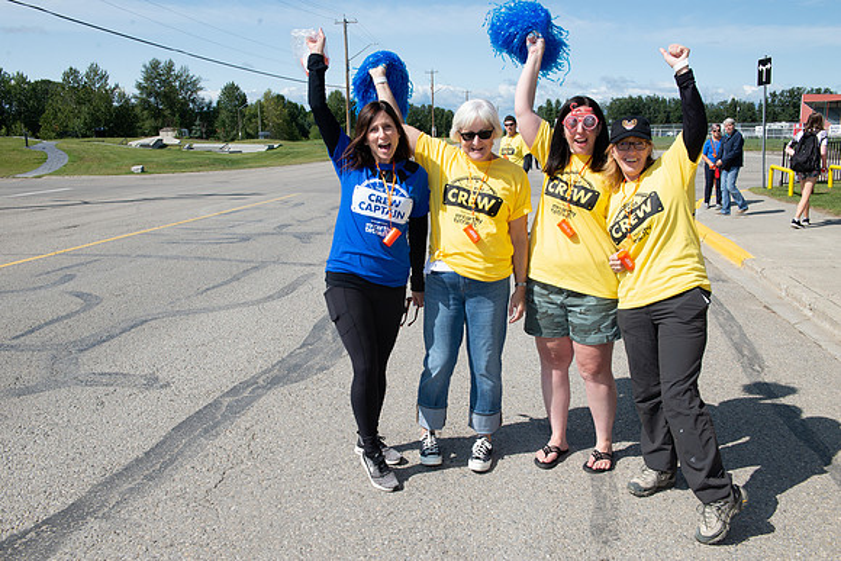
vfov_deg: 41.1
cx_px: 420
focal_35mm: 32
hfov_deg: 58.7
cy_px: 280
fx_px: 748
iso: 250
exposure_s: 1/400
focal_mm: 32
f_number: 11
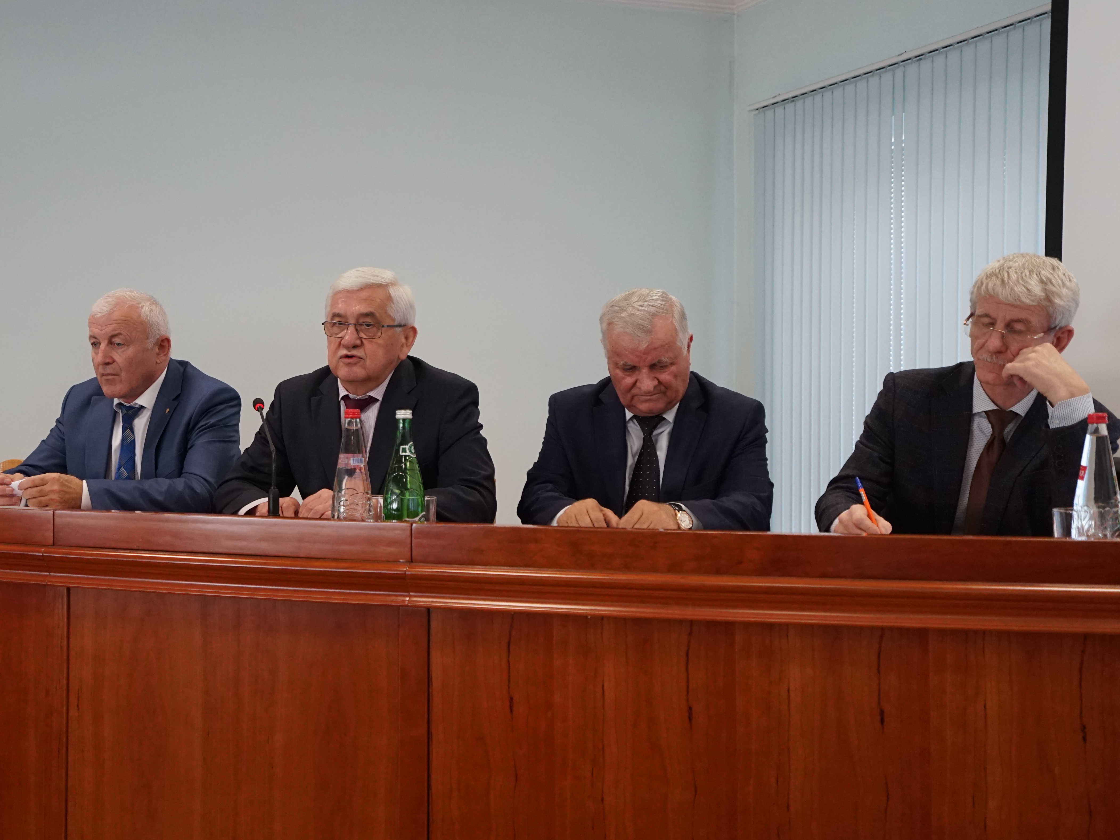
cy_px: 406
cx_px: 441
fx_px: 1553
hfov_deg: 39.5
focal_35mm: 48
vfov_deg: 30.3
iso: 1600
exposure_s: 1/160
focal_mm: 35
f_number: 4
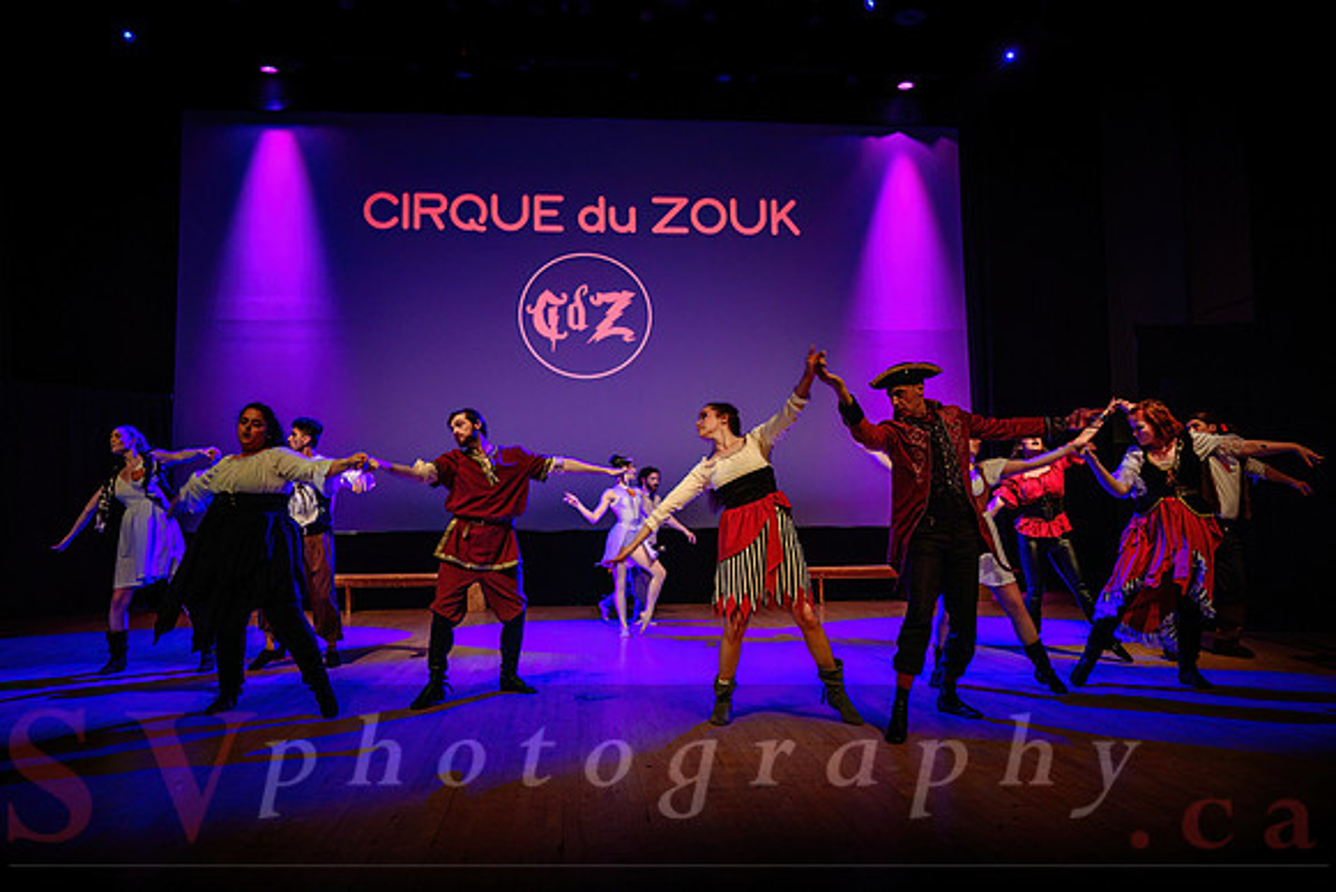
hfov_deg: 65.5
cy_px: 446
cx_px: 668
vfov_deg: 46.4
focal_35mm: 28
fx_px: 1039
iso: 1000
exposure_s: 1/100
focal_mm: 27
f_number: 2.8
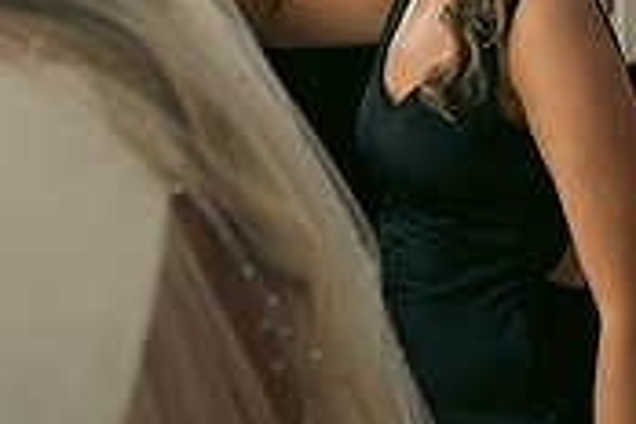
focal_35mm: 80
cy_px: 111
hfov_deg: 25.4
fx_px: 1413
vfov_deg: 17.0
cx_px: 329
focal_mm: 24
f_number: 3.5
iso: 250
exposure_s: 1/160
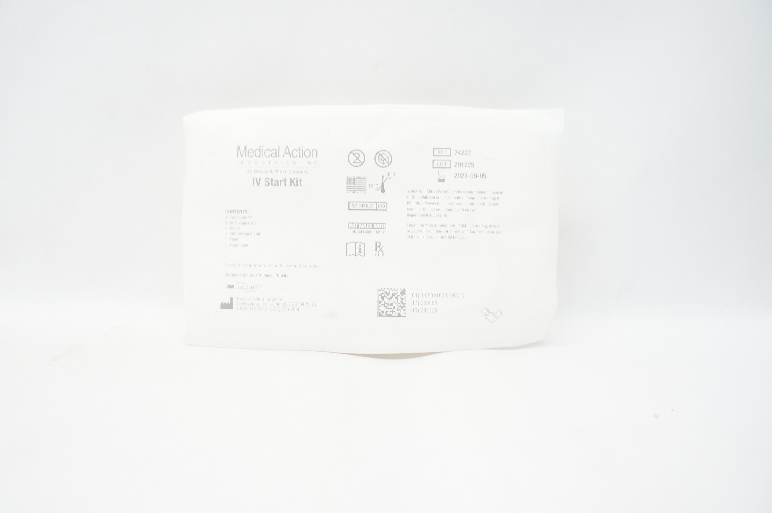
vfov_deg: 47.8
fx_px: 578
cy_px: 256
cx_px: 386
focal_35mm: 27
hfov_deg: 67.4
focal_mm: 18
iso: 400
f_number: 4
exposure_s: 1/60
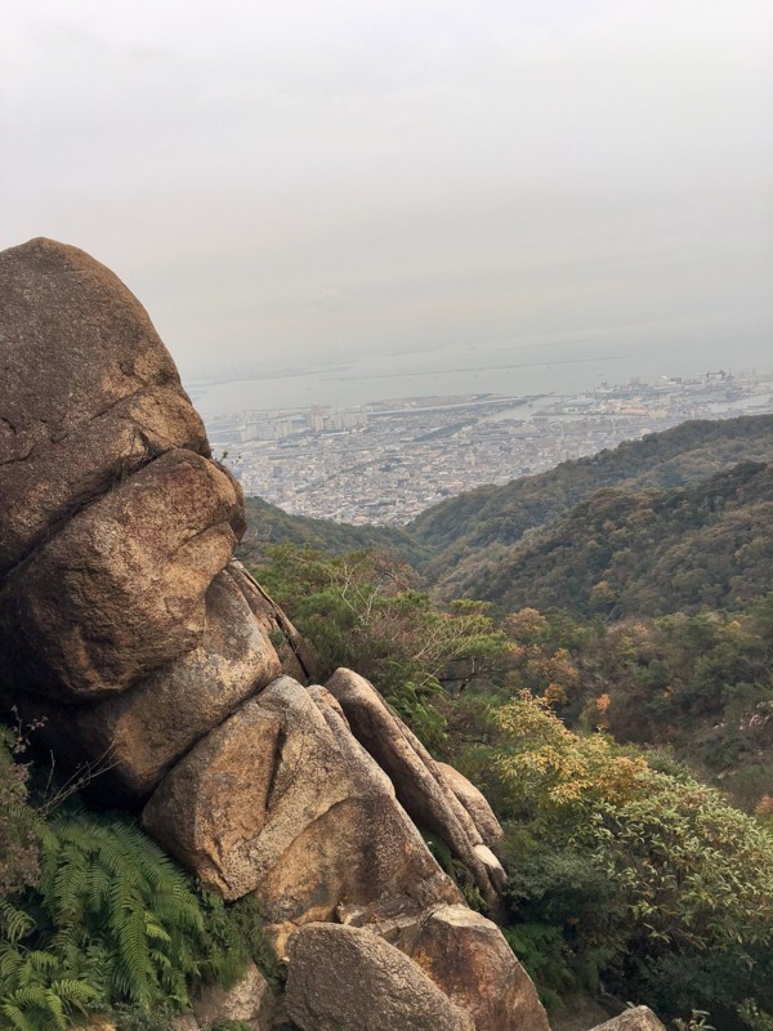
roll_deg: +7.9
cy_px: 516
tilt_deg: -10.5
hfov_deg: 48.2
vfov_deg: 61.7
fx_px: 863
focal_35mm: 29
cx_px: 386
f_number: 2.2
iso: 25
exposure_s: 1/641
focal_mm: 4.15
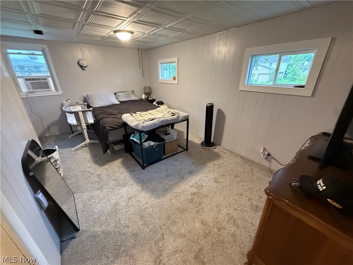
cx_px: 176
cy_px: 132
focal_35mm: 14
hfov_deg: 102.1
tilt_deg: -23.1
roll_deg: -1.0
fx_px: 143
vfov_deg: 85.7
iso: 800
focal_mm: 2.22
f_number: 2.2
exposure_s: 1/60
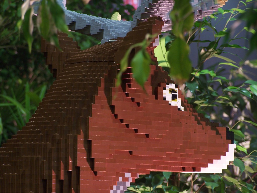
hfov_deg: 10.5
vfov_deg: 7.9
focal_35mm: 189
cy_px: 96
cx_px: 128
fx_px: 1403
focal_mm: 31.3
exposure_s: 1/2
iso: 80
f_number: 3.2
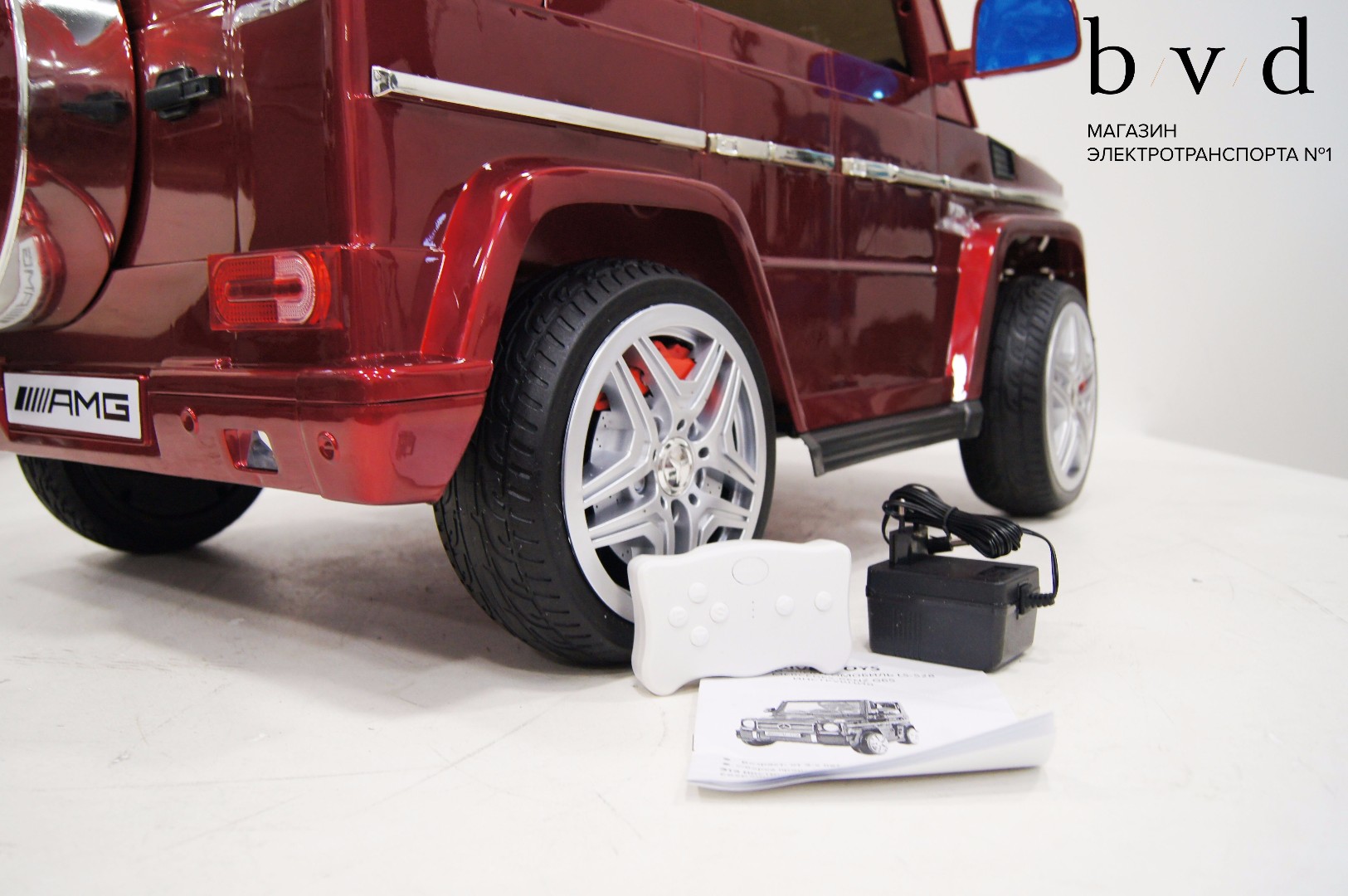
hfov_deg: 62.0
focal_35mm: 30
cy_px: 448
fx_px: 1122
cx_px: 674
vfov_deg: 43.5
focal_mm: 20
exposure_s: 1/40
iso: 800
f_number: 4
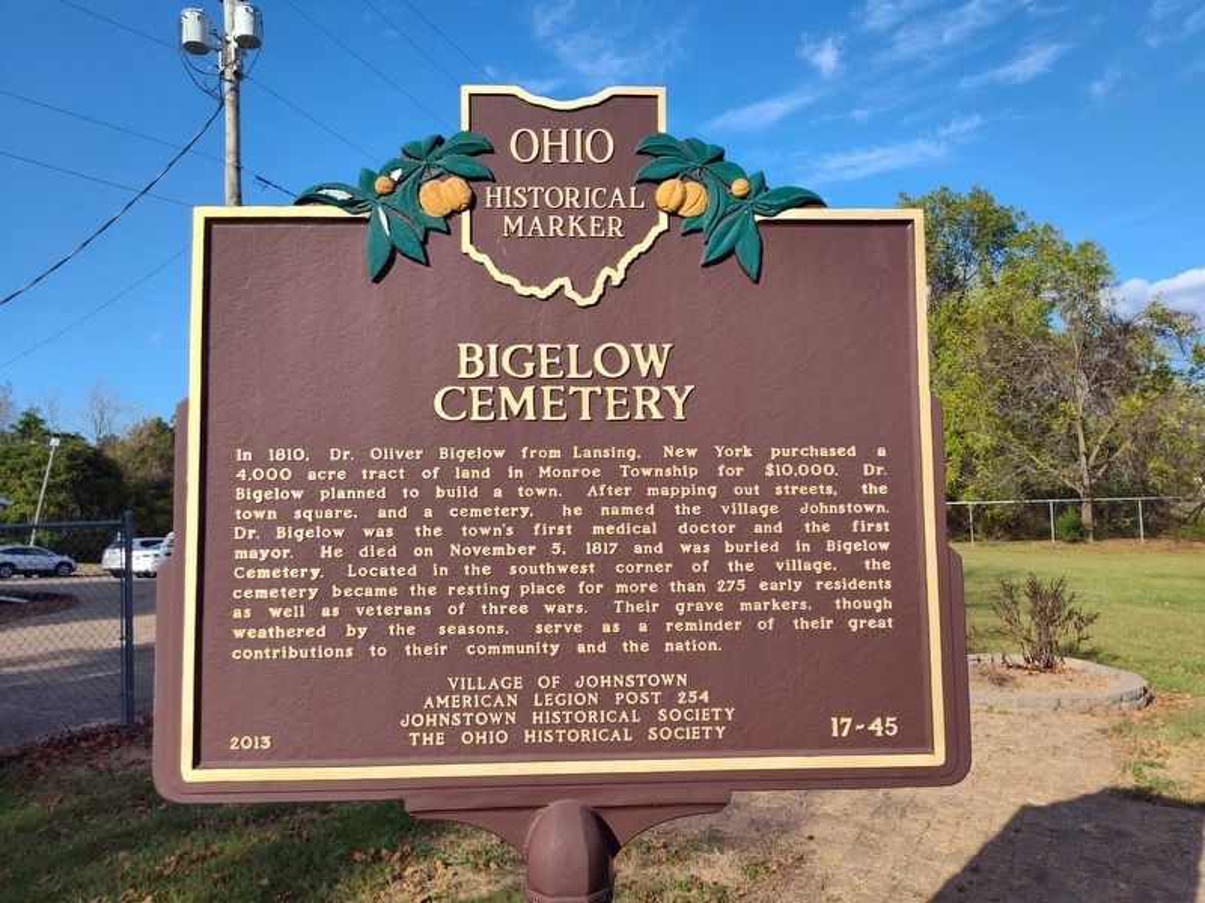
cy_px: 452
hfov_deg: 73.9
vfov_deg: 58.9
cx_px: 602
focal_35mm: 23
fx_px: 801
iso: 100
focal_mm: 5.56
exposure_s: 1/1827
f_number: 1.8
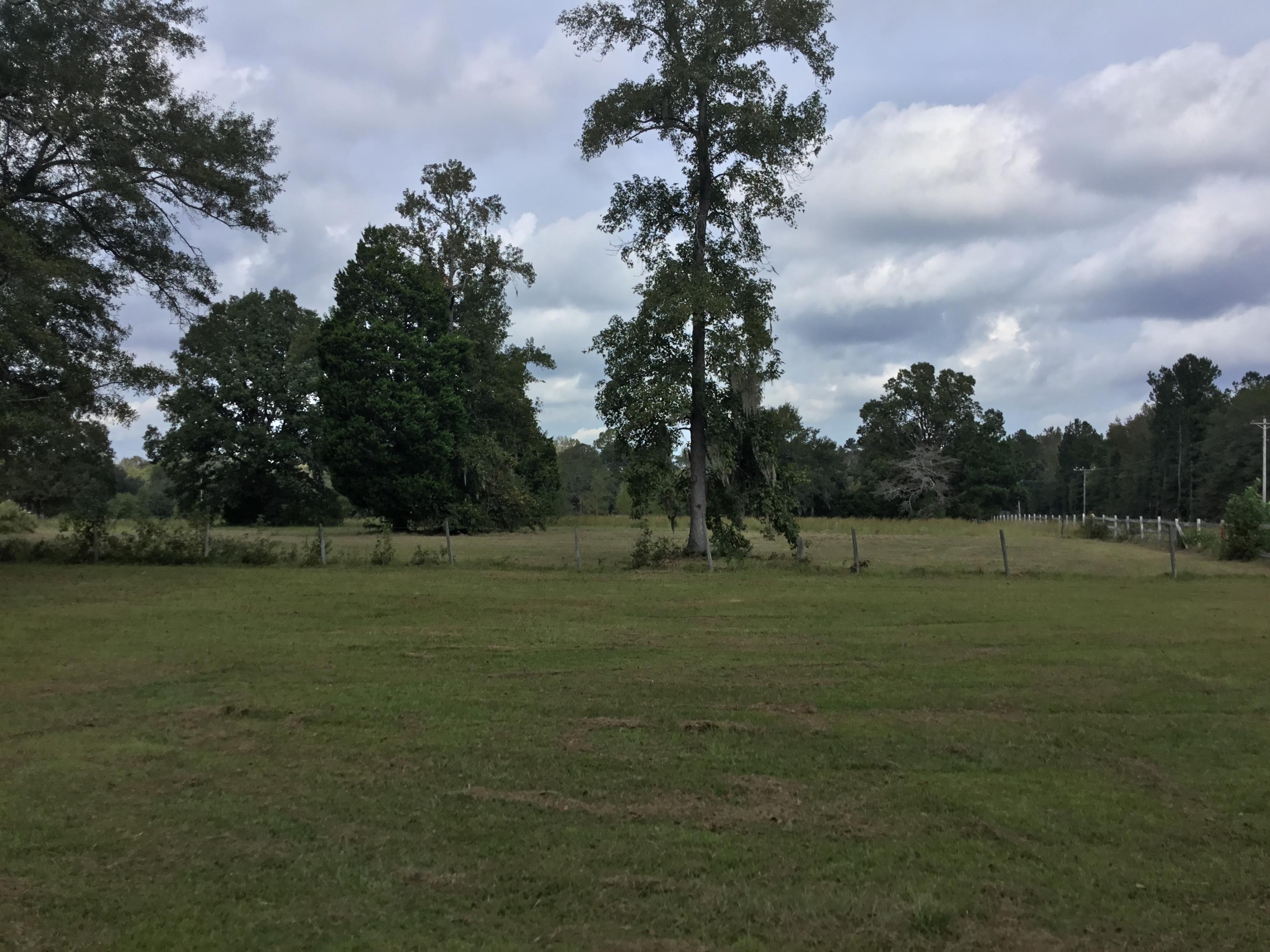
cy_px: 476
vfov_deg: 45.4
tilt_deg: +2.1
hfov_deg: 58.4
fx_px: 1137
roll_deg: +0.1
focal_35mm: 31
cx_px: 635
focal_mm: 3.3
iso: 25
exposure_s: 1/1698
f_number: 2.4
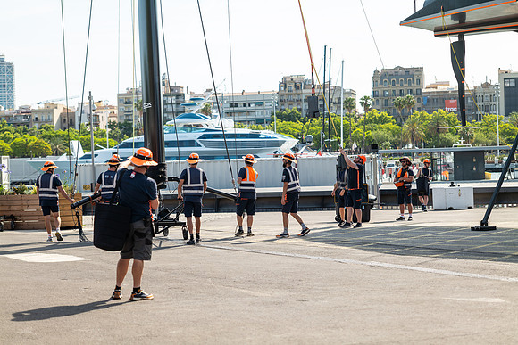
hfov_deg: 28.8
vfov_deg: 19.5
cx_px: 259
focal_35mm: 70
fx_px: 1007
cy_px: 172
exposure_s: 1/1600
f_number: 2.8
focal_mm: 70
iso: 100
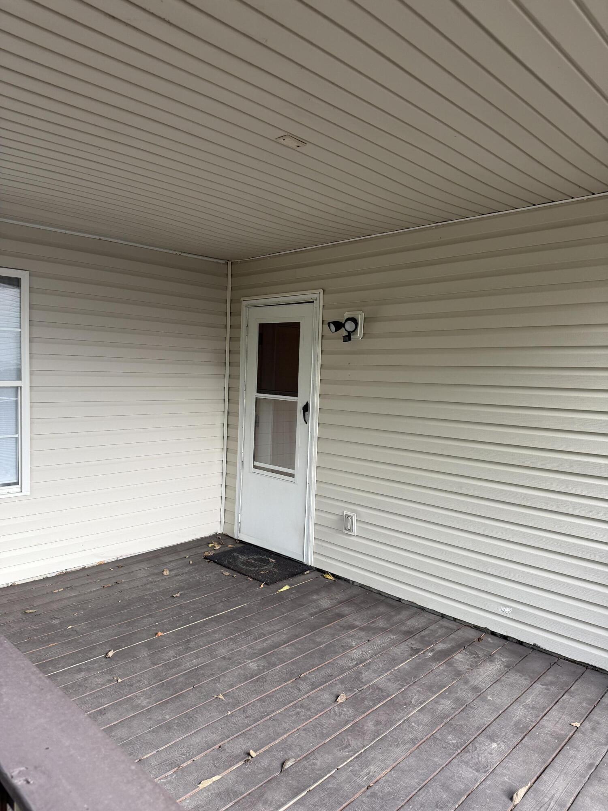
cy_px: 406
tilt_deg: -3.8
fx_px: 562
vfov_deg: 71.6
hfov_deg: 56.8
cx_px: 304
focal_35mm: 24
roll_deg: -1.4
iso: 160
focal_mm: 6.76
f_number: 1.78
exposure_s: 1/121
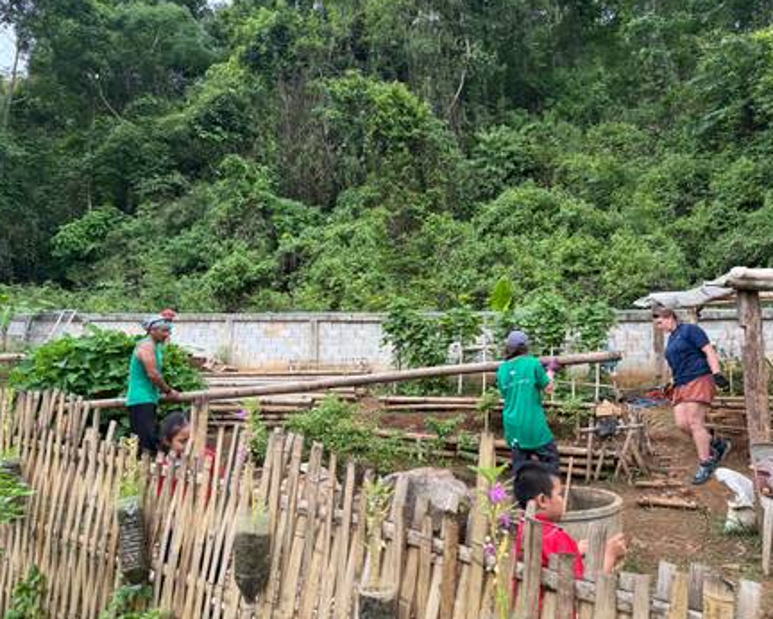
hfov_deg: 65.9
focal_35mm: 26
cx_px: 410
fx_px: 595
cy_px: 302
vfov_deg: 55.0
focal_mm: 6.76
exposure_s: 1/488
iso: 80
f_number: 1.78
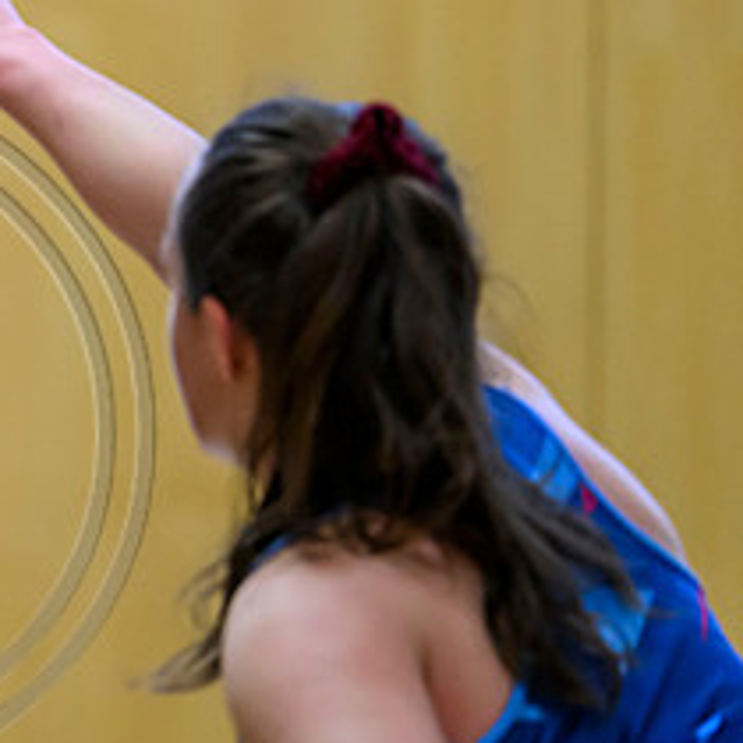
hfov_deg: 3.2
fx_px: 13259
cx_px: -436
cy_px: 351
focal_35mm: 546
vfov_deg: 3.2
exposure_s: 1/1000
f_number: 3.2
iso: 4000
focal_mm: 190
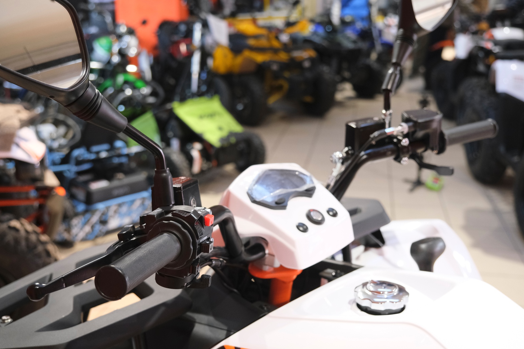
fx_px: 582
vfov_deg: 33.4
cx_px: 267
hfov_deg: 48.5
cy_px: 171
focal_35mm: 40
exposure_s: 1/100
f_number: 4
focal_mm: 26
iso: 2000
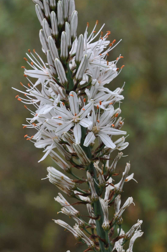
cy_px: 117
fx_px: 1414
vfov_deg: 10.2
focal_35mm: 203
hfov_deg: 6.8
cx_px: 76
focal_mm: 105
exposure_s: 1/125
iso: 200
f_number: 8
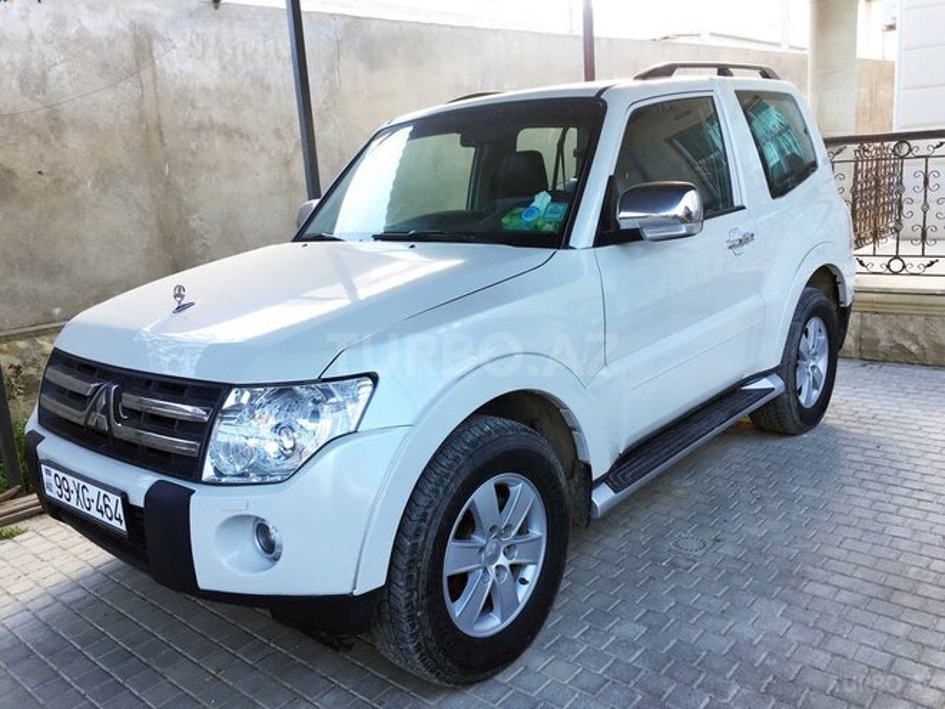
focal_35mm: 29
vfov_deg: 48.2
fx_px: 792
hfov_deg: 61.7
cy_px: 354
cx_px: 472
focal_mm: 4.15
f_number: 2.2
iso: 25
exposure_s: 1/50
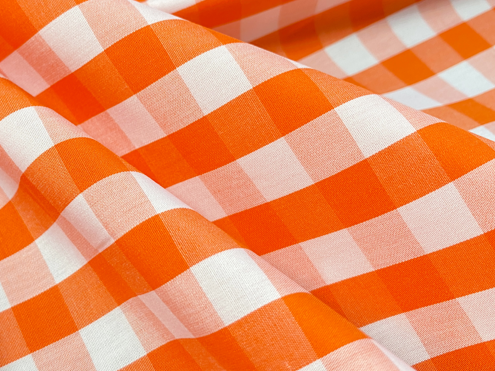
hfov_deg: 43.0
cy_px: 148
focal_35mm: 43
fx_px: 615
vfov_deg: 33.5
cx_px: 147
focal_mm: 4.25
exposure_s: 1/50
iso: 64
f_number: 1.8
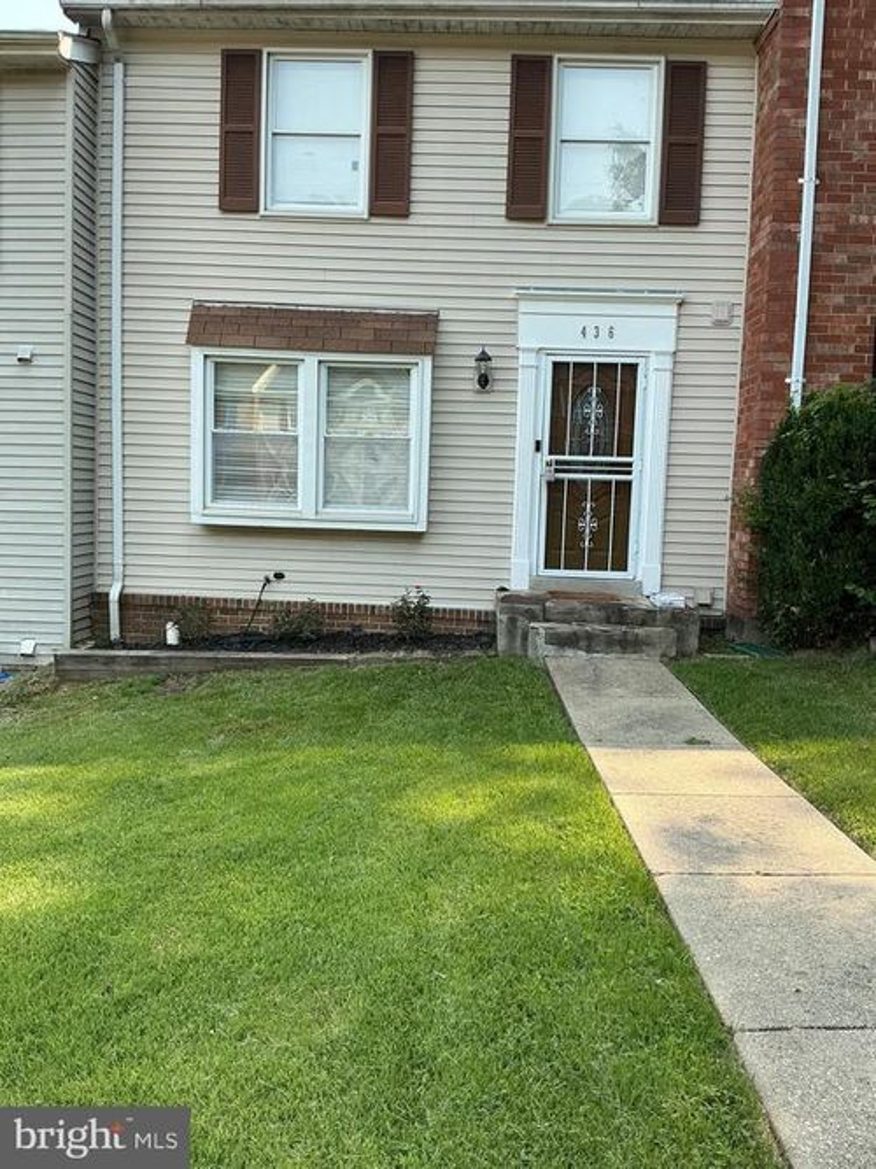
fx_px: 979
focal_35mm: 29
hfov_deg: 48.2
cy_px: 584
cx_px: 438
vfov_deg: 61.7
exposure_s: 1/469
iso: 25
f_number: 1.8
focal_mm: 3
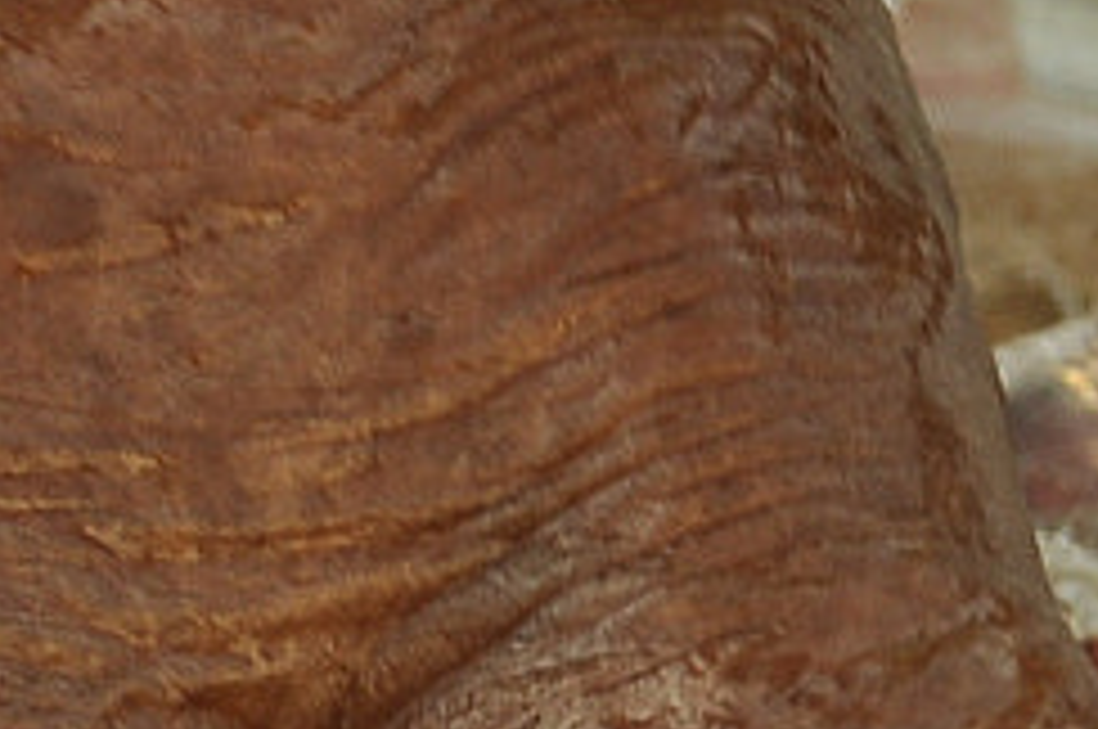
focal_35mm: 295
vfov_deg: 4.5
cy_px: 2018
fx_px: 8985
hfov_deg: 6.7
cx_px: -1170
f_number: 8
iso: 200
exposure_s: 1/100
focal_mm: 30
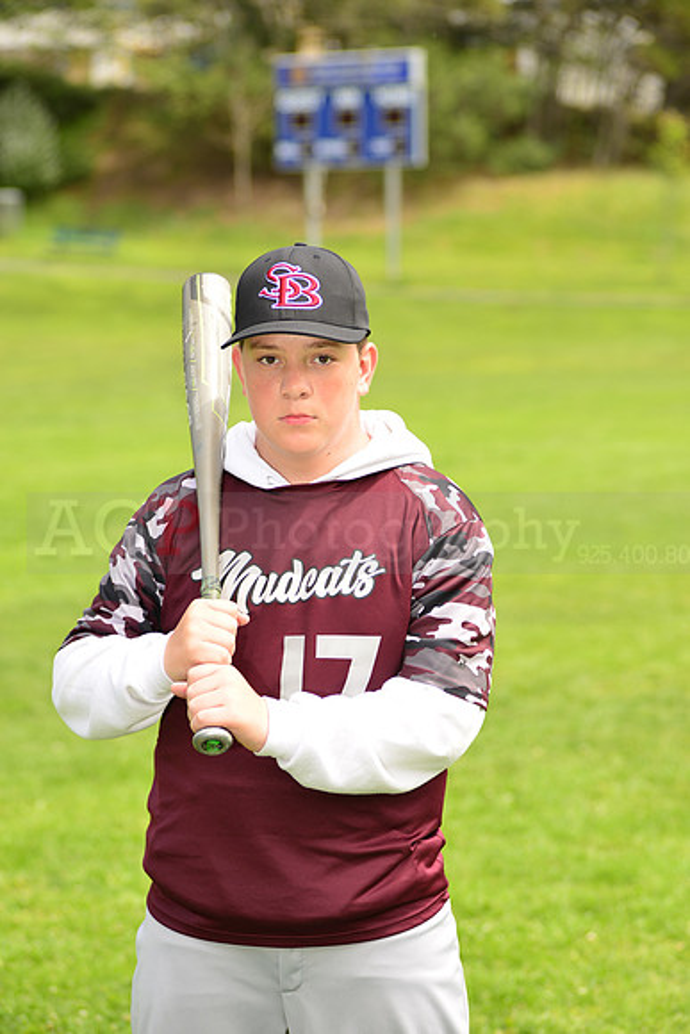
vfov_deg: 18.6
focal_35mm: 110
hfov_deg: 12.5
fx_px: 3160
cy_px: 517
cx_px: 345
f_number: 5
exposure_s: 1/250
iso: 100
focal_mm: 110
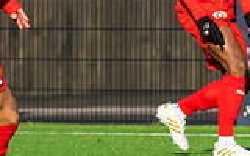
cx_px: 194
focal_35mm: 2039
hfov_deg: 1.0
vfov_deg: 0.6
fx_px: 13892
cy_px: 59
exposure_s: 1/3200
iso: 400
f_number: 4
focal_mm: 250
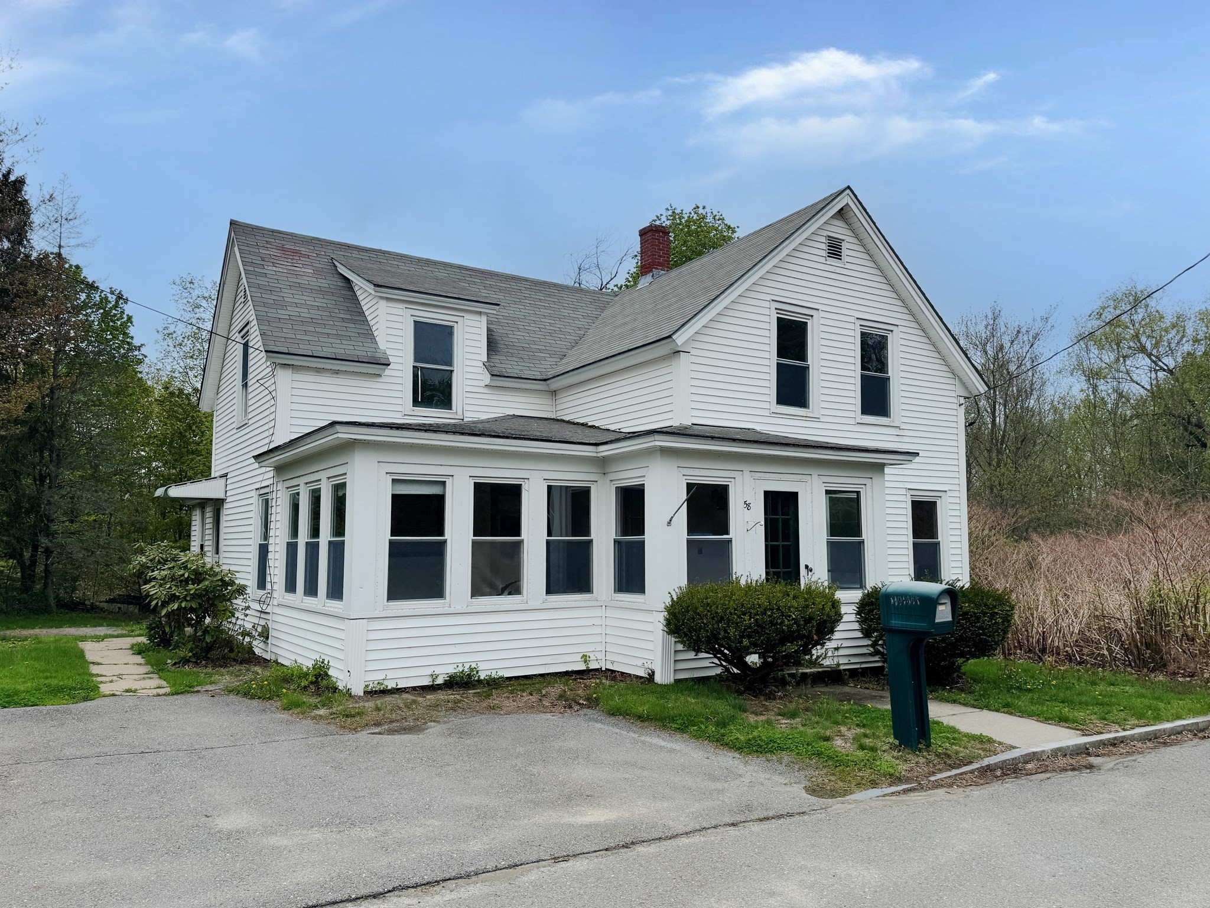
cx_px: 605
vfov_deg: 56.8
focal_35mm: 24
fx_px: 839
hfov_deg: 71.6
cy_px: 454
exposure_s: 1/8000
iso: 80
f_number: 1.8
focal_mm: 6.76
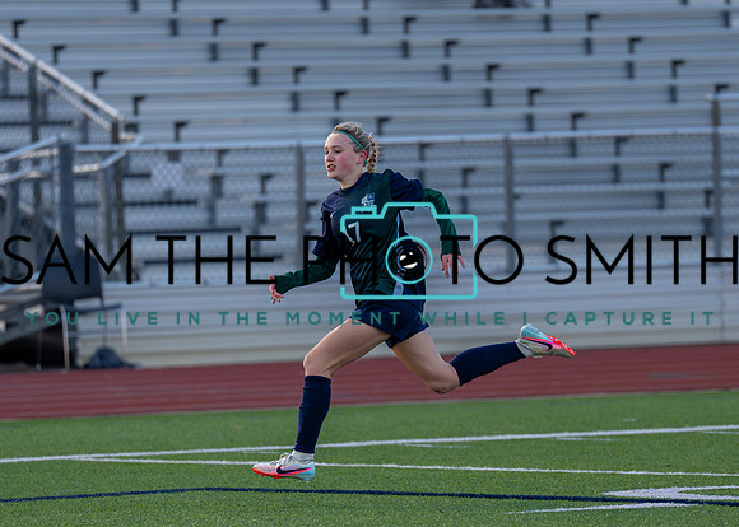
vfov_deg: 3.7
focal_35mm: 391
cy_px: 280
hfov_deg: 5.2
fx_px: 8207
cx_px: 399
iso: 800
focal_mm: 200
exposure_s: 1/1600
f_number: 2.8
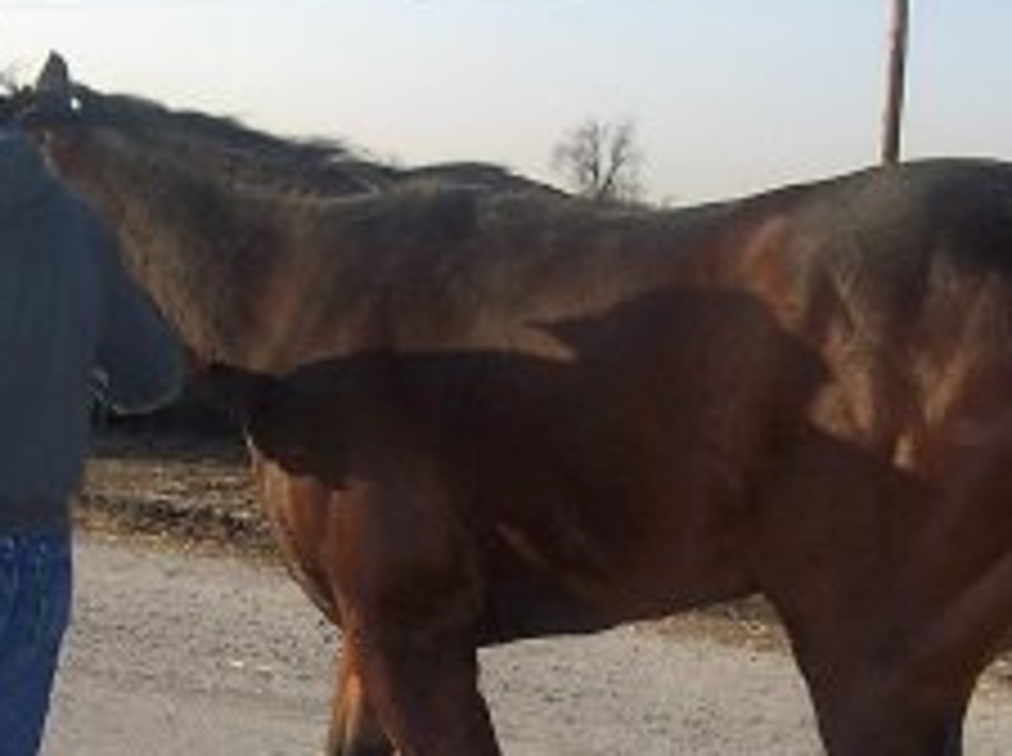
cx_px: 681
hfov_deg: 33.0
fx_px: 1693
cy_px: 644
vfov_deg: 24.6
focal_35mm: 58
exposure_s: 1/750
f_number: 3.4
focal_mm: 5.5
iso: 80
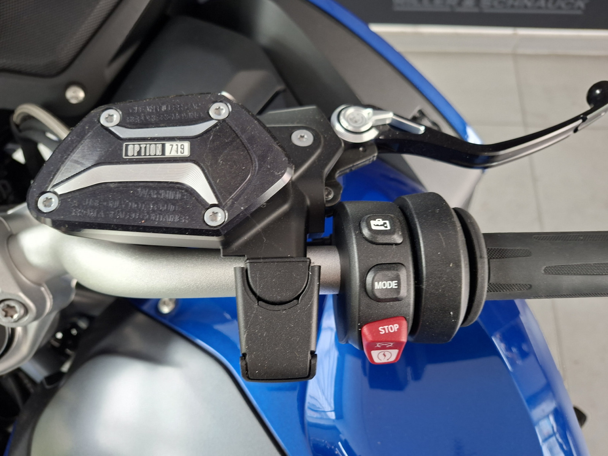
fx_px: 404
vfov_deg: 58.9
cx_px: 304
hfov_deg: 73.9
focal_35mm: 23
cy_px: 228
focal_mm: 5.54
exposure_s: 1/30
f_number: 1.8
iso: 250
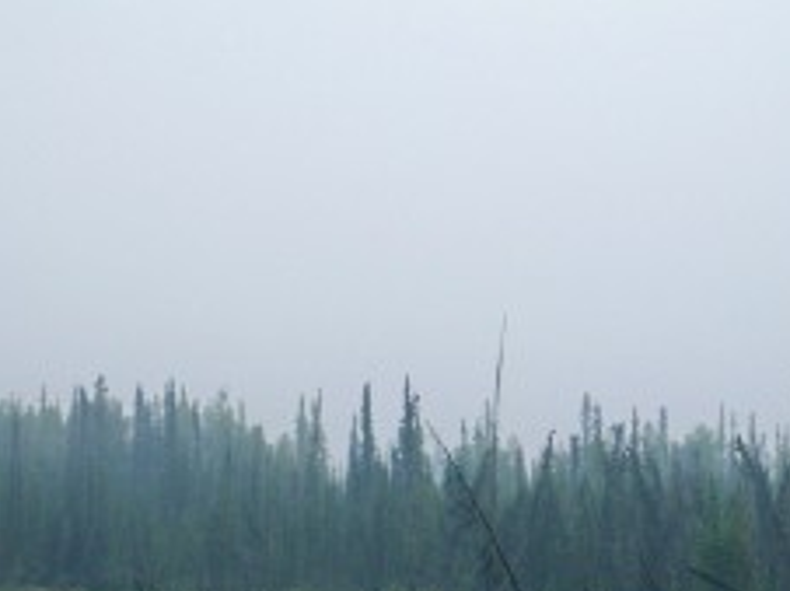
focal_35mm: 186
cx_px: 584
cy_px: 353
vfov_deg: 8.0
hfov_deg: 10.6
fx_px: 4240
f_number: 5.7
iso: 160
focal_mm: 18.8
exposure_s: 1/100
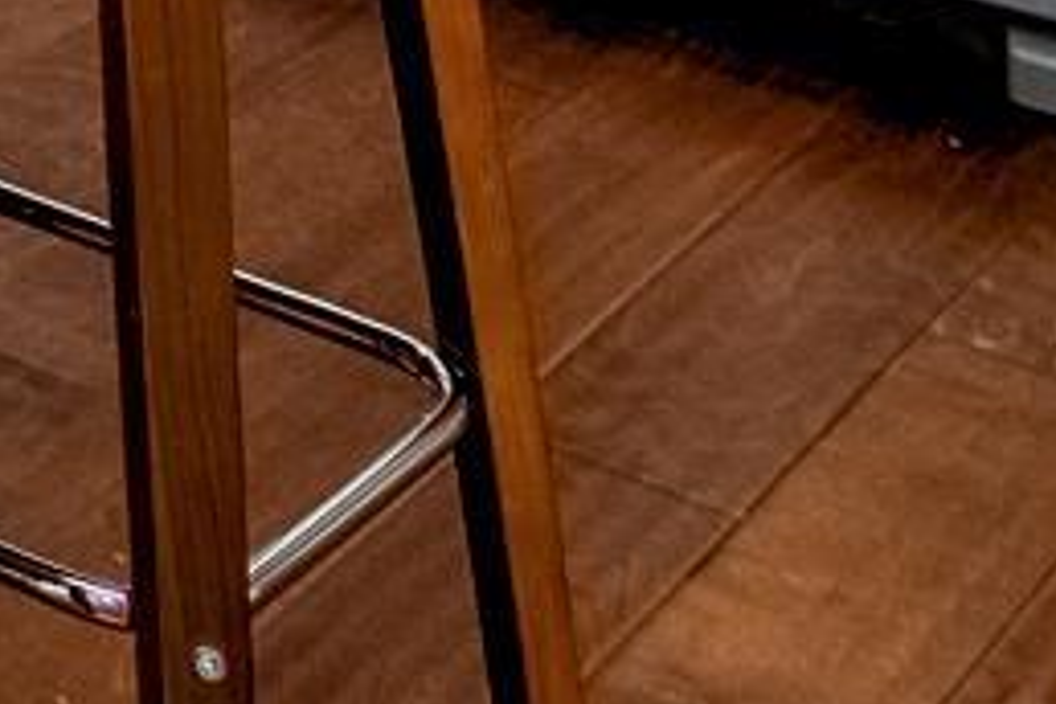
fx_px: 3637
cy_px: -1836
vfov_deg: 8.1
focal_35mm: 124
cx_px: -2206
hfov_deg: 10.6
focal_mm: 11
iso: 320
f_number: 7.1
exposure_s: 1/4
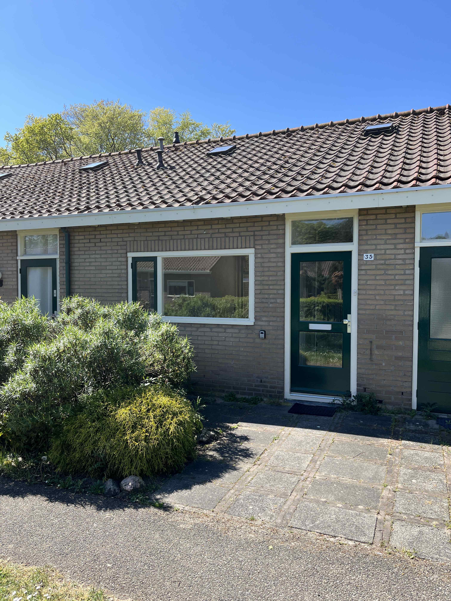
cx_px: 226
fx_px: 452
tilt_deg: -1.9
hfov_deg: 53.1
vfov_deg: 67.3
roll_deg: +0.4
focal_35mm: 26
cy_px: 300
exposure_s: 1/1536
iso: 50
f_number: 1.6
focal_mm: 5.1
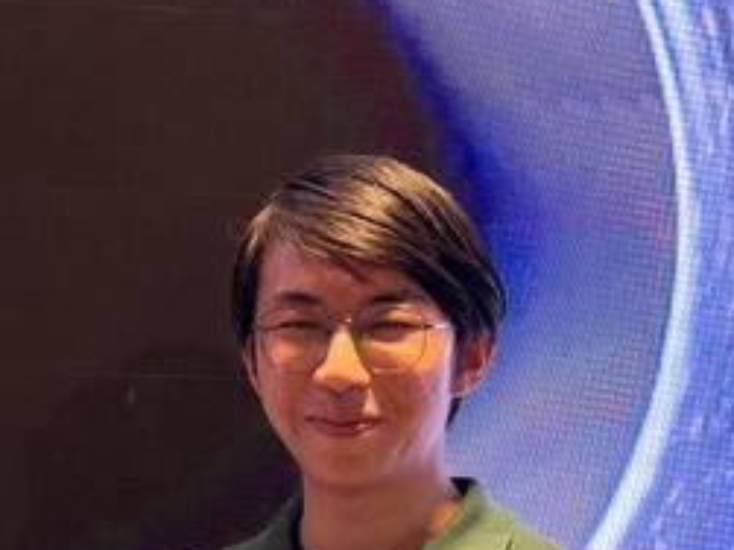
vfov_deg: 11.0
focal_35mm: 134
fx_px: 2840
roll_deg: -1.2
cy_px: 376
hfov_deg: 14.7
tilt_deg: -0.4
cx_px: 181
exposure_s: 1/40
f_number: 1.8
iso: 320
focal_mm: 6.8
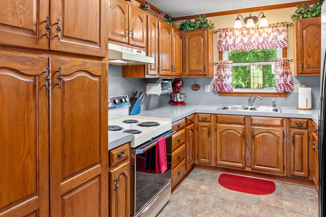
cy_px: 79
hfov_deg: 71.5
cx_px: 166
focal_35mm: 25
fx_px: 226
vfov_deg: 50.7
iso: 100
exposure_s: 1/1.25
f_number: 8
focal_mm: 16
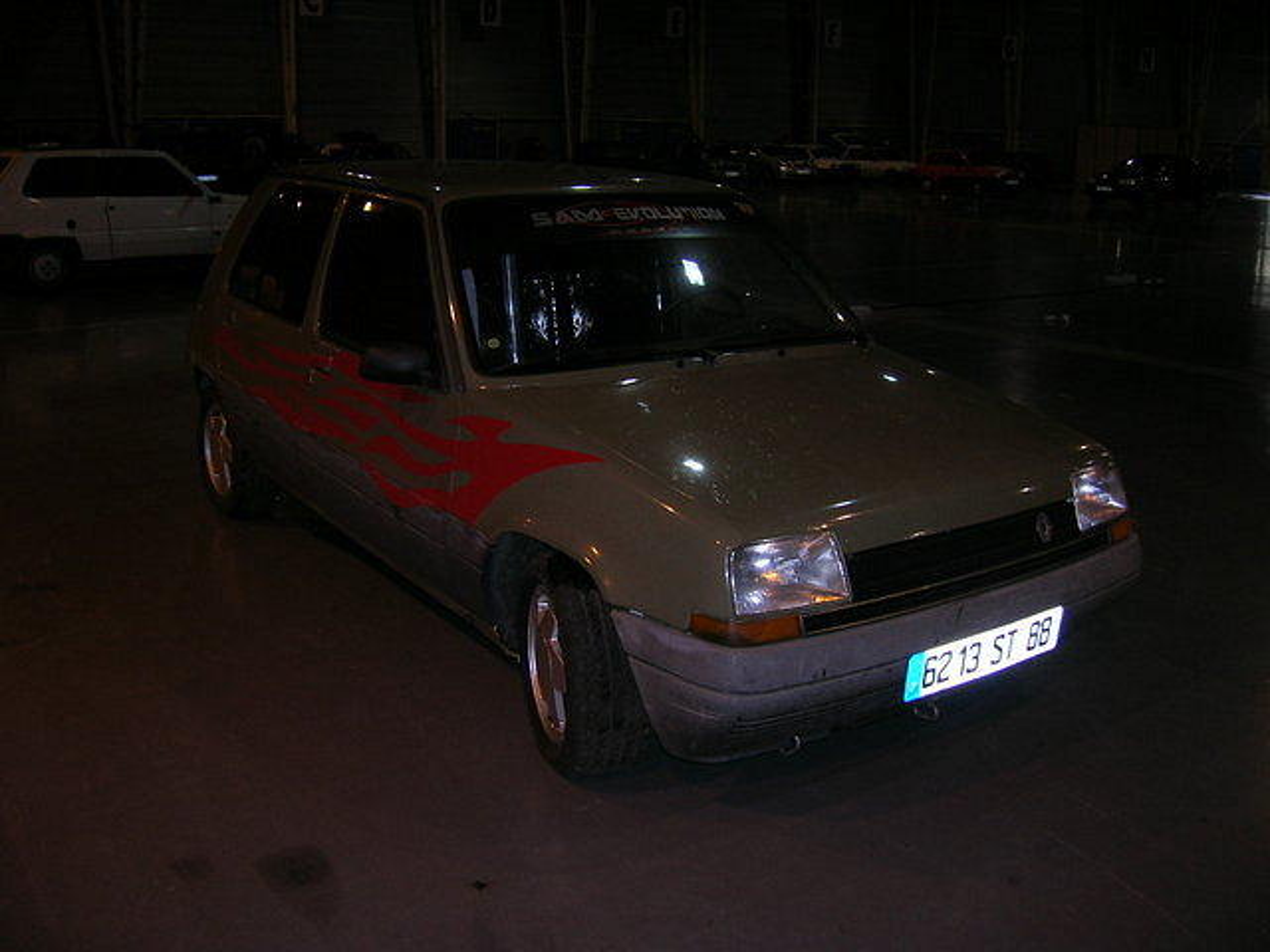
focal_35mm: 34
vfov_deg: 41.8
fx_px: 1247
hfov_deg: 54.0
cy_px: 476
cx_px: 635
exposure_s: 1/60.1
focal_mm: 5.7
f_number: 2.9
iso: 50
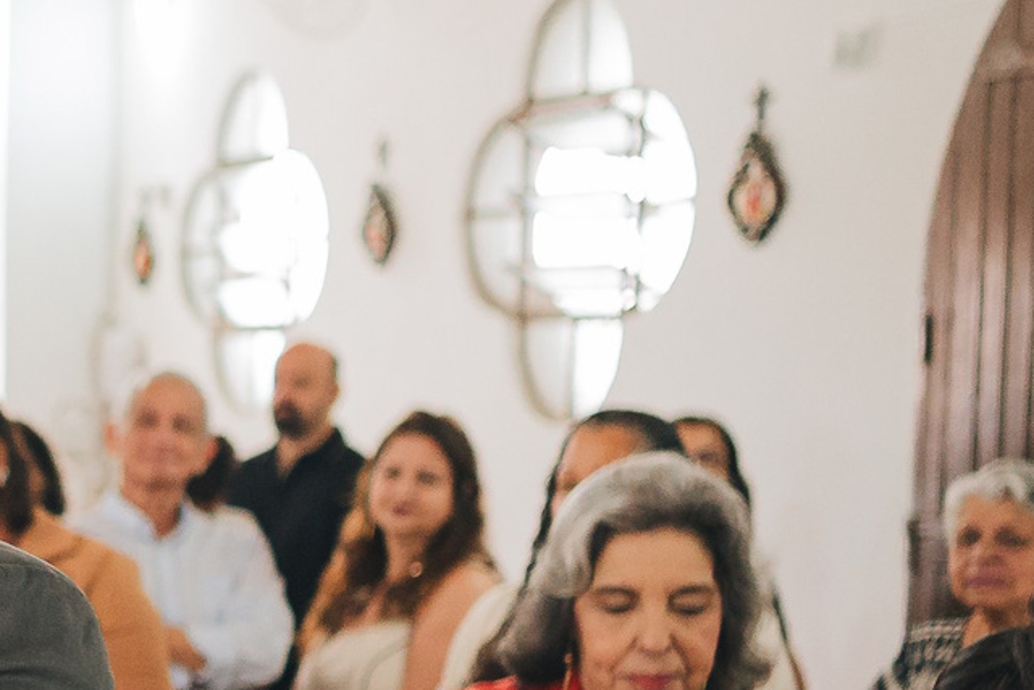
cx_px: -528
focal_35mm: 96
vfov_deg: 14.1
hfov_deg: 18.7
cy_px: 662
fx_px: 2758
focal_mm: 24
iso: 2000
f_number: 1.8
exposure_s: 1/400
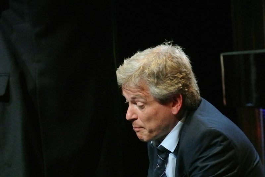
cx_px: 132
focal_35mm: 252
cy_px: 88
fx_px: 1857
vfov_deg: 5.5
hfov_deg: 8.2
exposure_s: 1/80
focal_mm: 93.5
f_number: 8
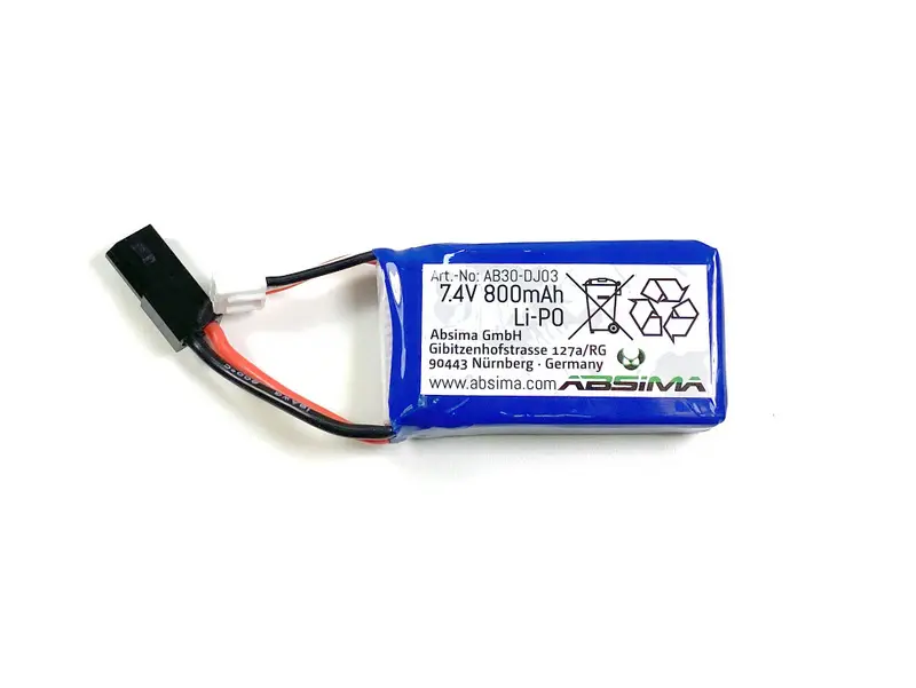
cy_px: 344
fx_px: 688
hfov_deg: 67.3
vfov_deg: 53.1
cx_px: 458
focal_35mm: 26
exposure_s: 1/839
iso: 32
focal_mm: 4.25
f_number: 1.8
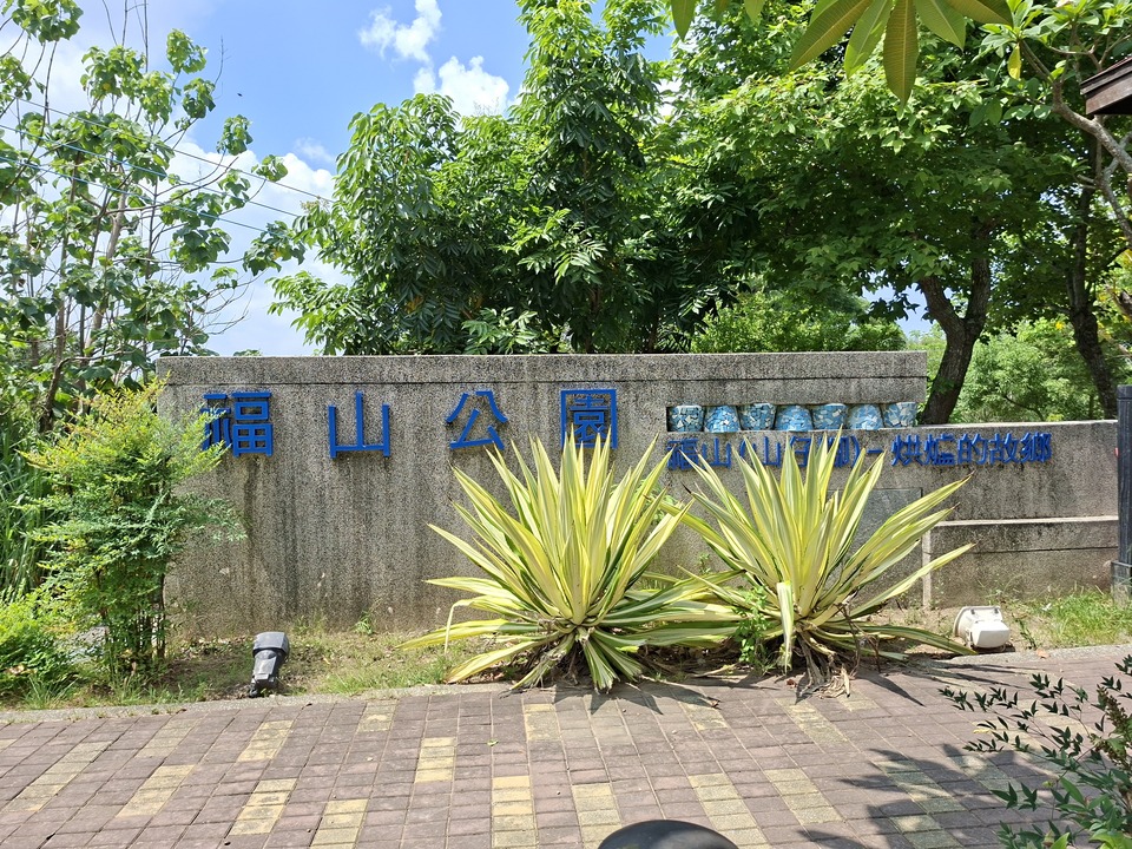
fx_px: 752
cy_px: 424
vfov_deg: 58.9
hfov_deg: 73.9
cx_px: 566
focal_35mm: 23
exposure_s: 1/1414
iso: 50
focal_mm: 5.54
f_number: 1.8
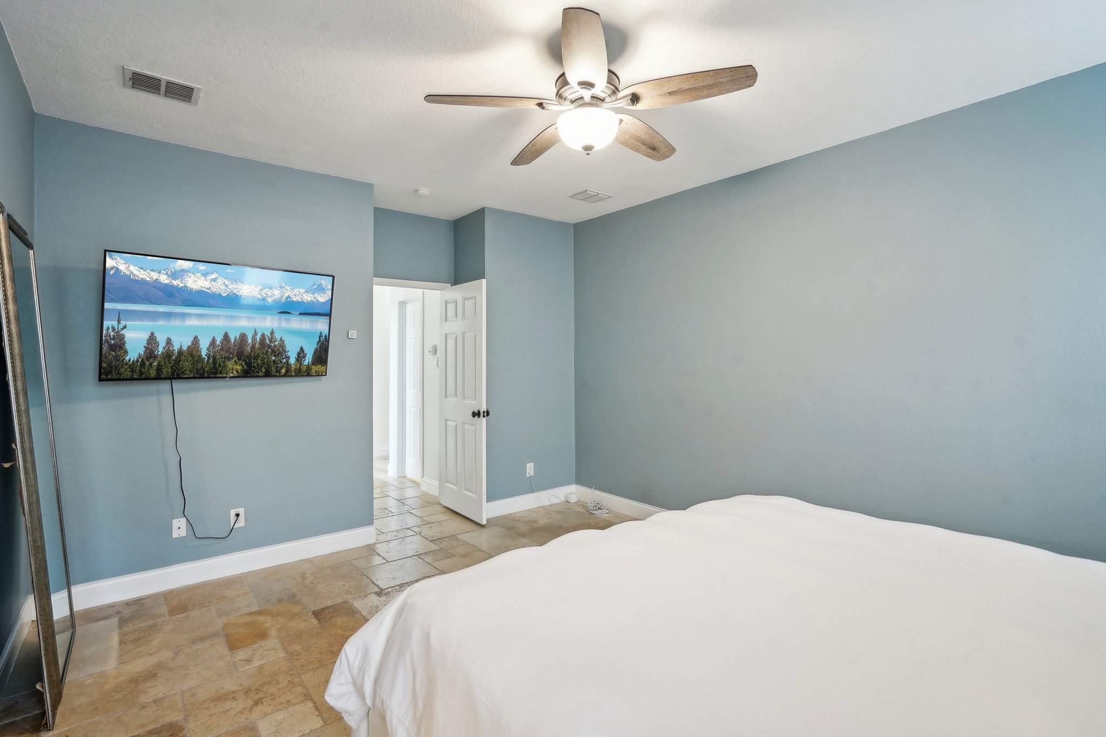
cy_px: 368
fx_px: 491
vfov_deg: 73.7
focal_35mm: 16
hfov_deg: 96.7
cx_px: 553
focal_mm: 16
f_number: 8
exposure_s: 1.6
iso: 400
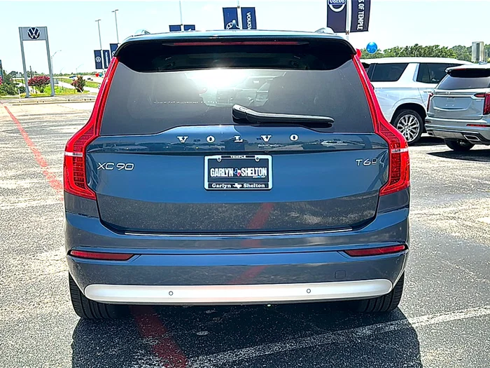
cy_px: 184
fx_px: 524
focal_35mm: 37
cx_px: 245
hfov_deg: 50.1
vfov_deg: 38.7
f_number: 1.78
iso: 80
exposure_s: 1/2674
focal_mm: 6.86
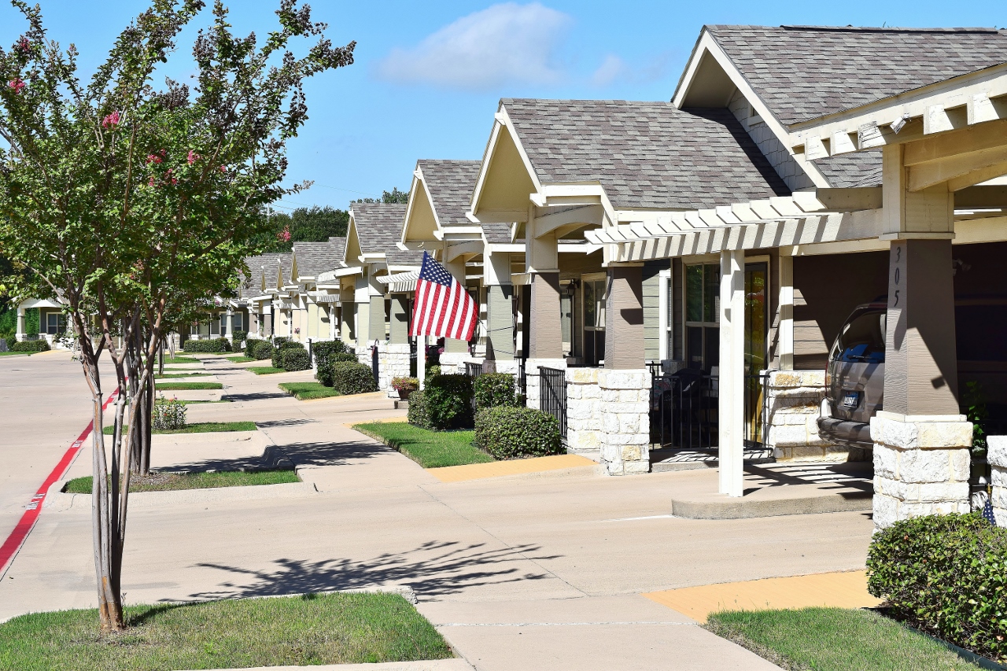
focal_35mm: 68
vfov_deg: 20.2
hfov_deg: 29.9
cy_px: 336
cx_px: 504
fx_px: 1888
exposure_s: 1/500
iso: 220
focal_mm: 45
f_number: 11
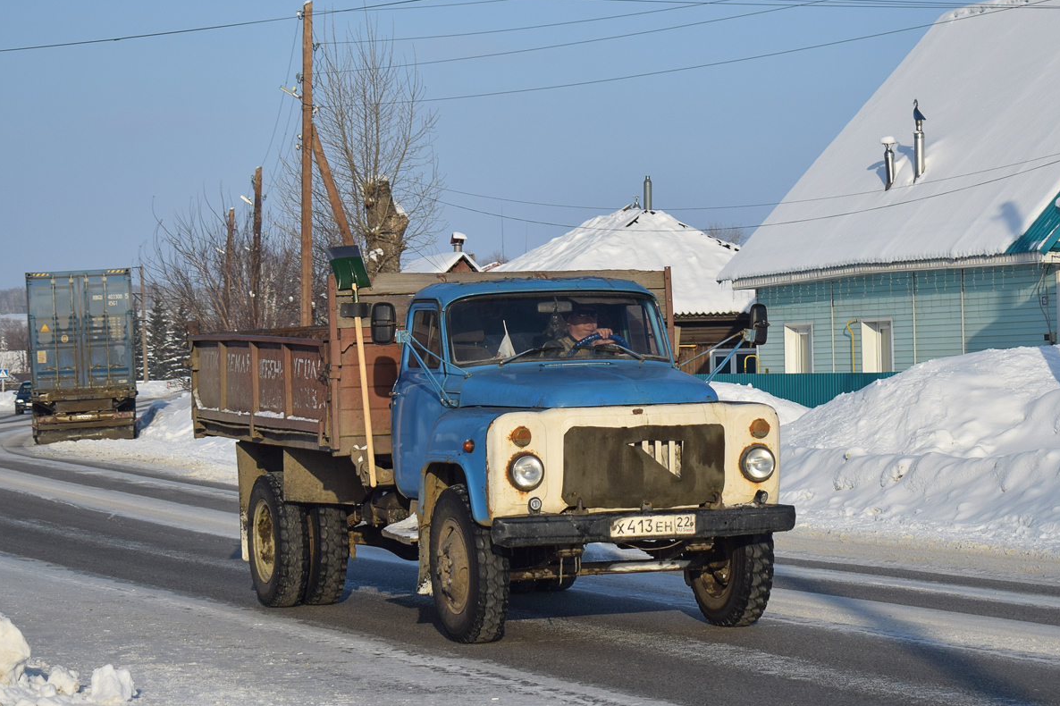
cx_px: 532
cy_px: 349
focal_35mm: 84
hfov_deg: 24.3
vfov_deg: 16.3
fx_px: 2458
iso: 100
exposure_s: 1/800
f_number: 5.6
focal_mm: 55
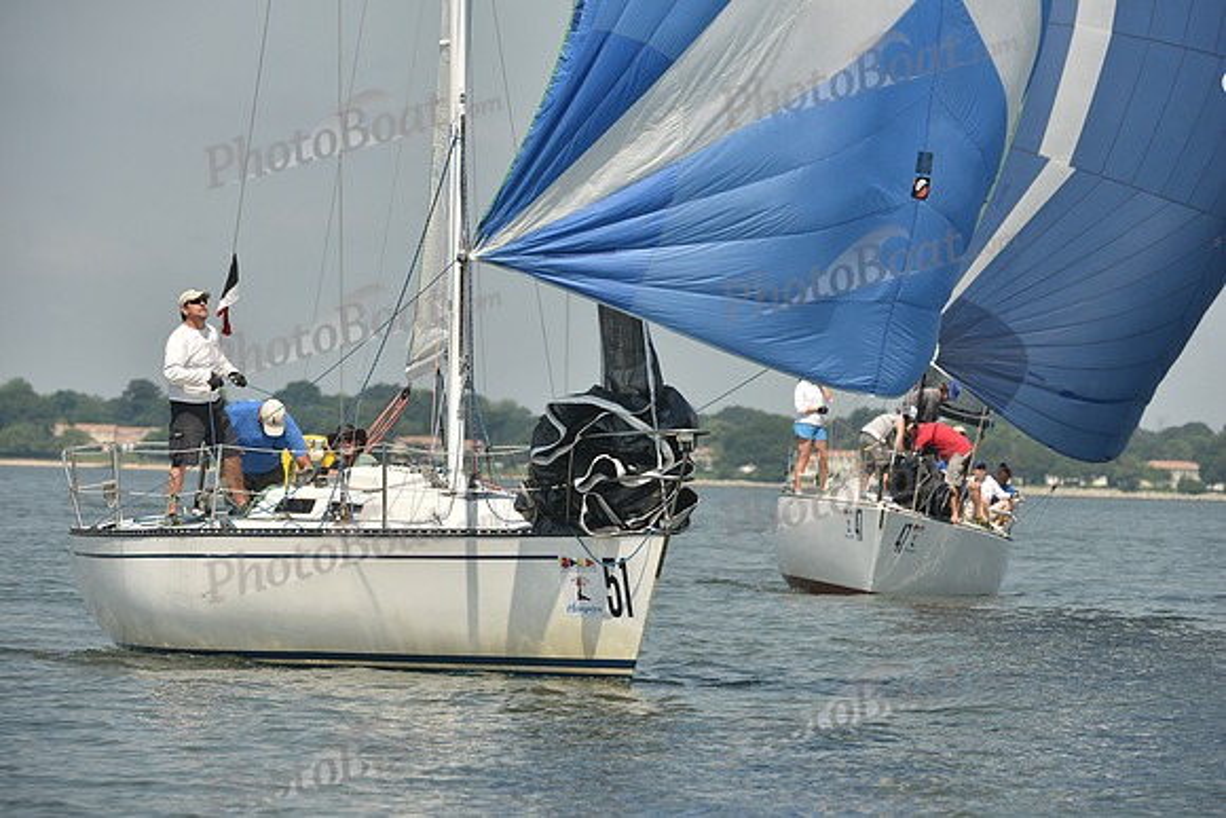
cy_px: 409
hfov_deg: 7.6
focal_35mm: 270
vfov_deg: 5.1
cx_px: 613
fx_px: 9197
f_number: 8
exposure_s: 1/1250
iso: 320
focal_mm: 270
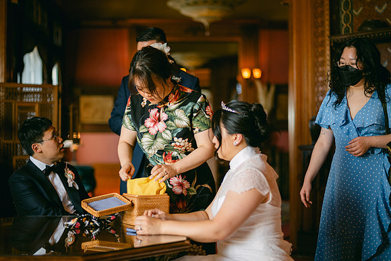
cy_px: 130
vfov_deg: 23.4
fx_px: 630
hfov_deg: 34.5
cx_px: 196
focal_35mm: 58
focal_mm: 58
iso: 140
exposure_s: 1/125
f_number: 1.8
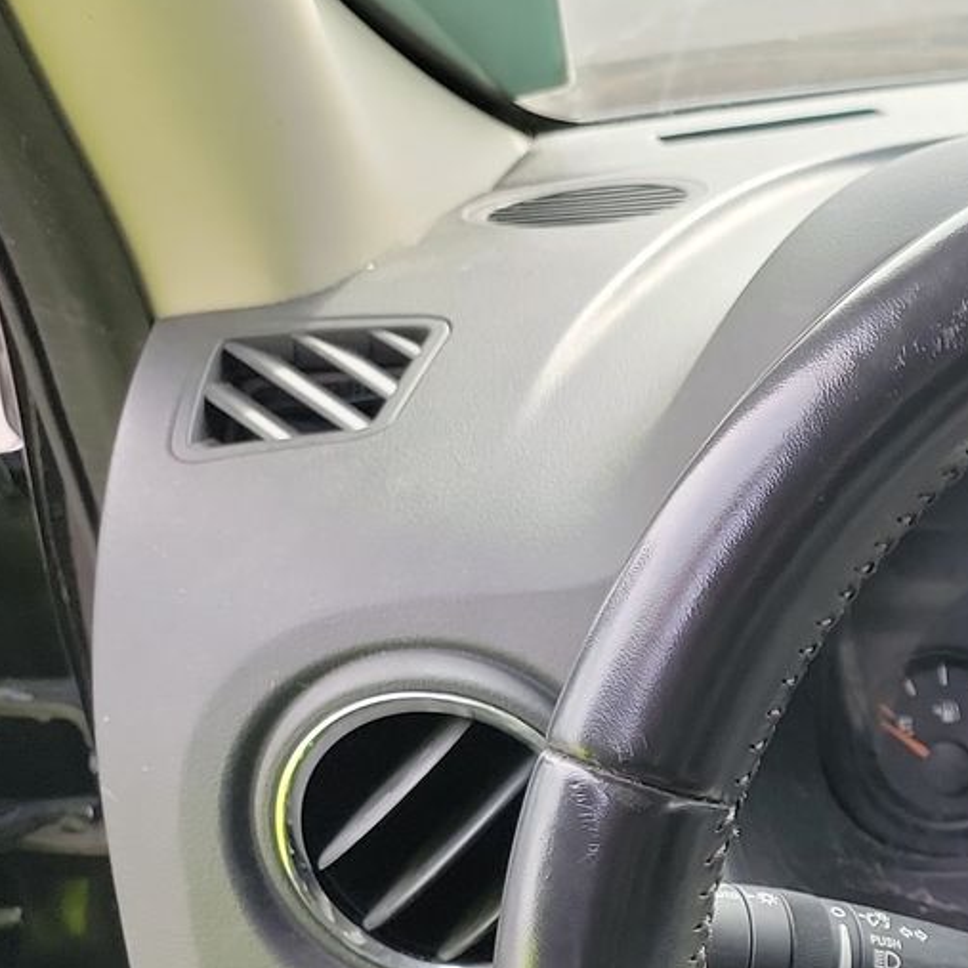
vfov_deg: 24.1
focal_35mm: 67
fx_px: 2120
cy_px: 1062
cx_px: 1455
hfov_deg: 21.5
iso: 110
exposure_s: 1/59
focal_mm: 6.7
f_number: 1.8
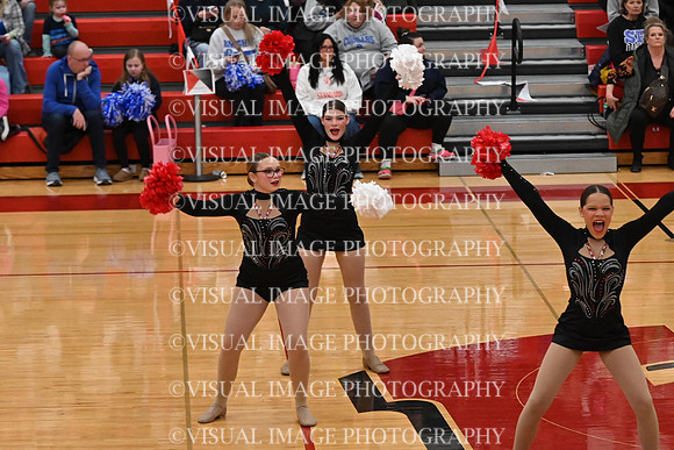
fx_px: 3090
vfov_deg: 8.3
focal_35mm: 165
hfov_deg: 12.4
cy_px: 225
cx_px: 337
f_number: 4
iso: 6400
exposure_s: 1/400
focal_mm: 110
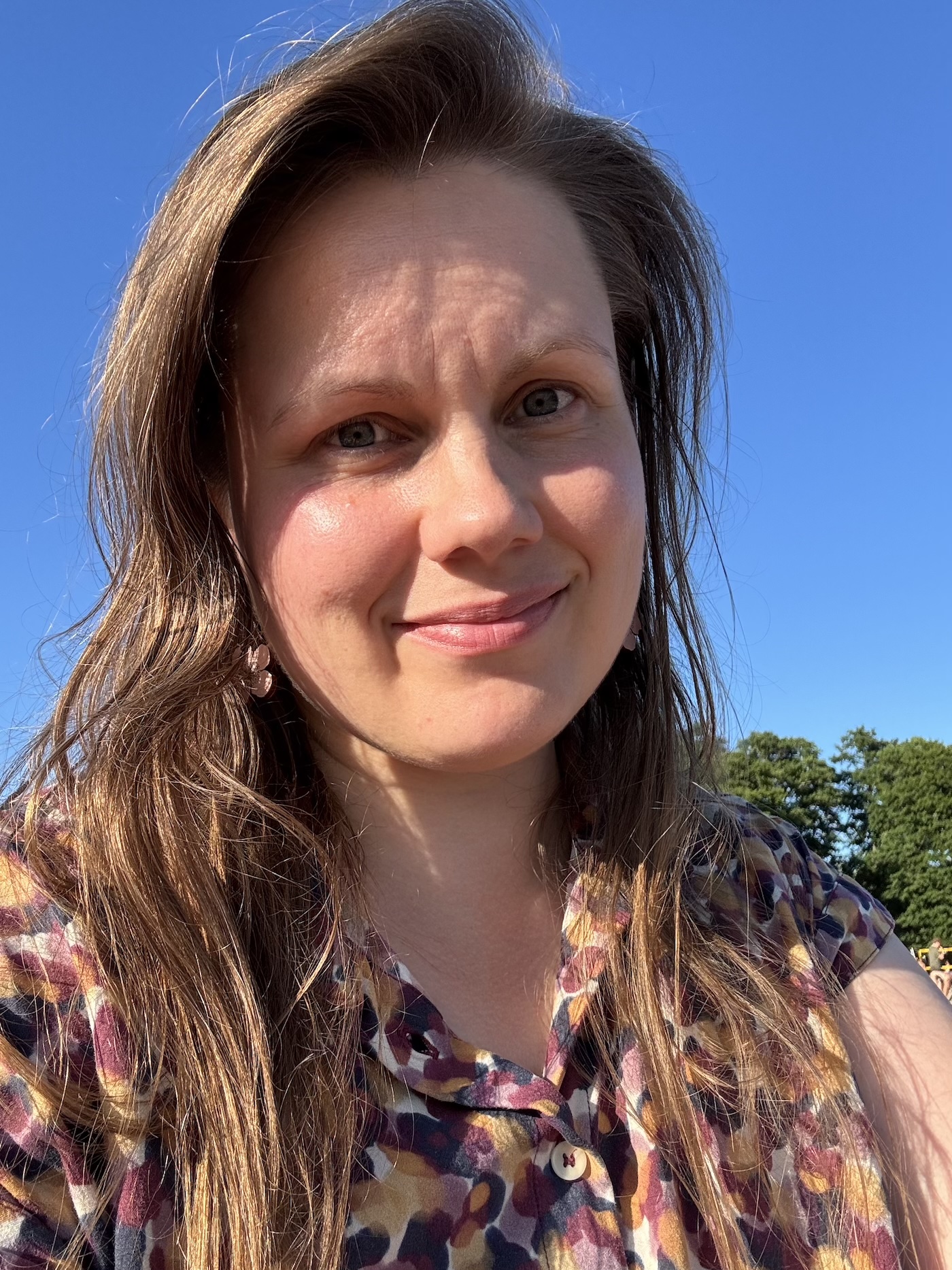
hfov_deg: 46.8
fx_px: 1100
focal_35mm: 30
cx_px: 476
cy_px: 635
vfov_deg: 60.0
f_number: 1.9
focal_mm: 2.69
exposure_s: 1/981
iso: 25
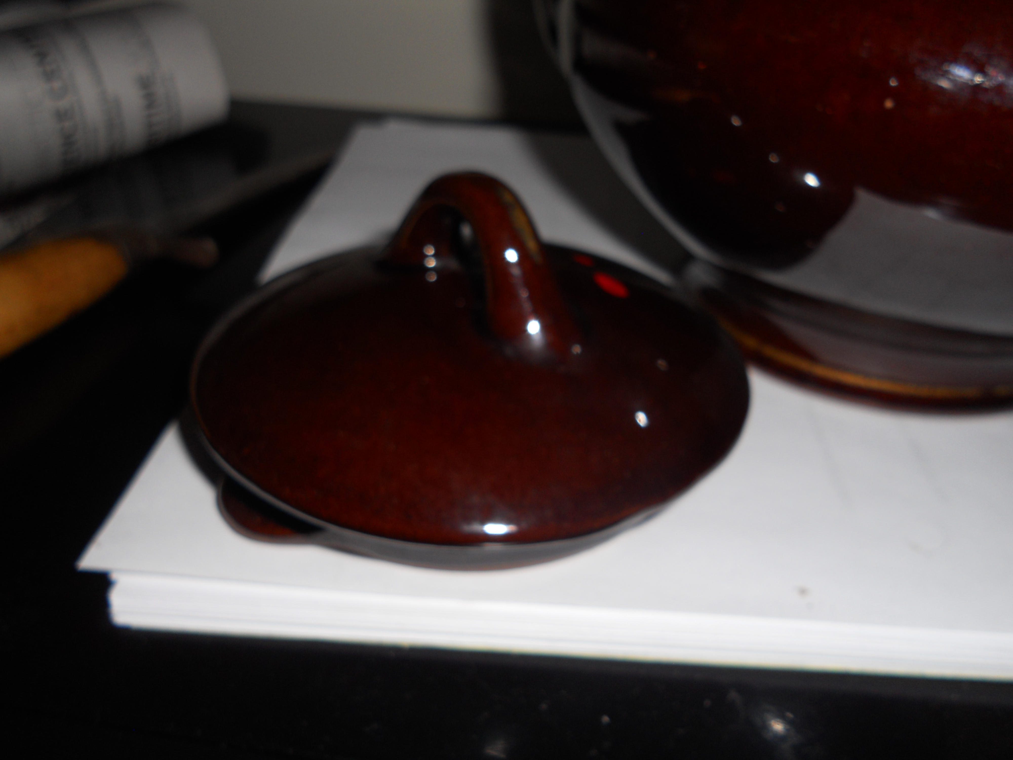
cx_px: 506
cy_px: 380
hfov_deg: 56.8
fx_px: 936
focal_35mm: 32
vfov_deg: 44.2
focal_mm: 5.8
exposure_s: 1/25
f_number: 8.8
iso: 80
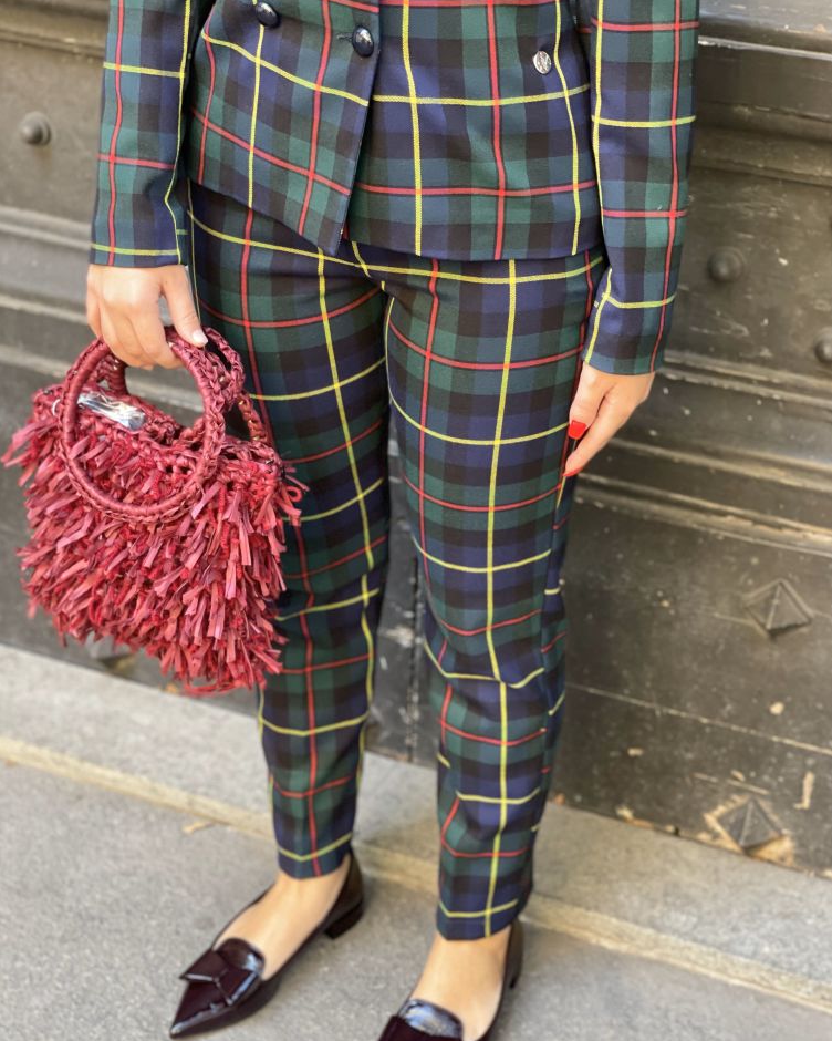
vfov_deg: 28.3
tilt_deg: -30.1
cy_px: 556
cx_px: 417
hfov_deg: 22.8
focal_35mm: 67
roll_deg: -1.2
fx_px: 2062
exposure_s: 1/40
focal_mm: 7.5
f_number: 2.2
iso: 200
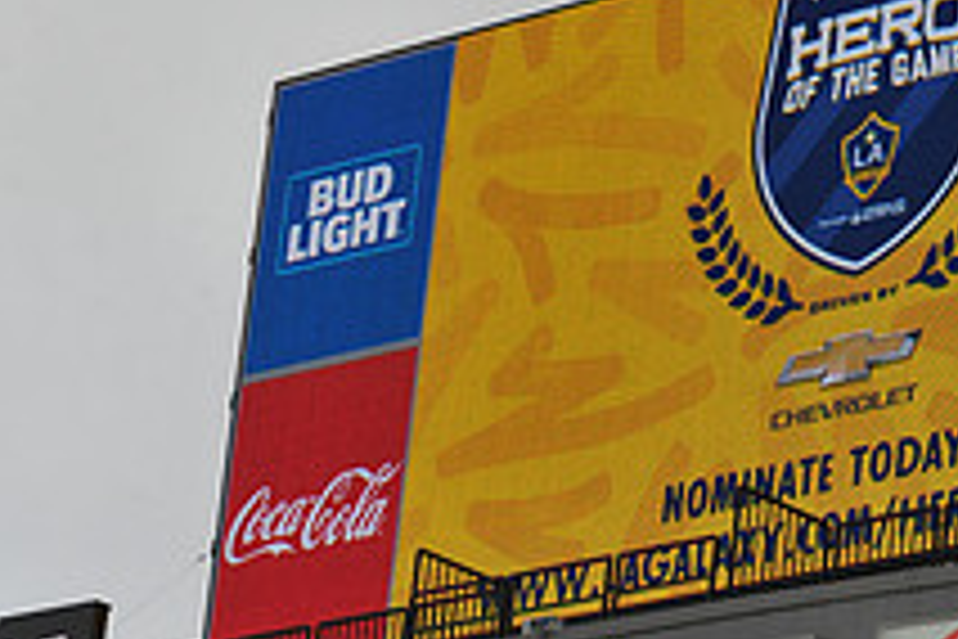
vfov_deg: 5.3
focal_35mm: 259
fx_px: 6892
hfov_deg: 7.9
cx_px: 895
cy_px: 32
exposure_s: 1/250
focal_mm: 95
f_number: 10
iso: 400
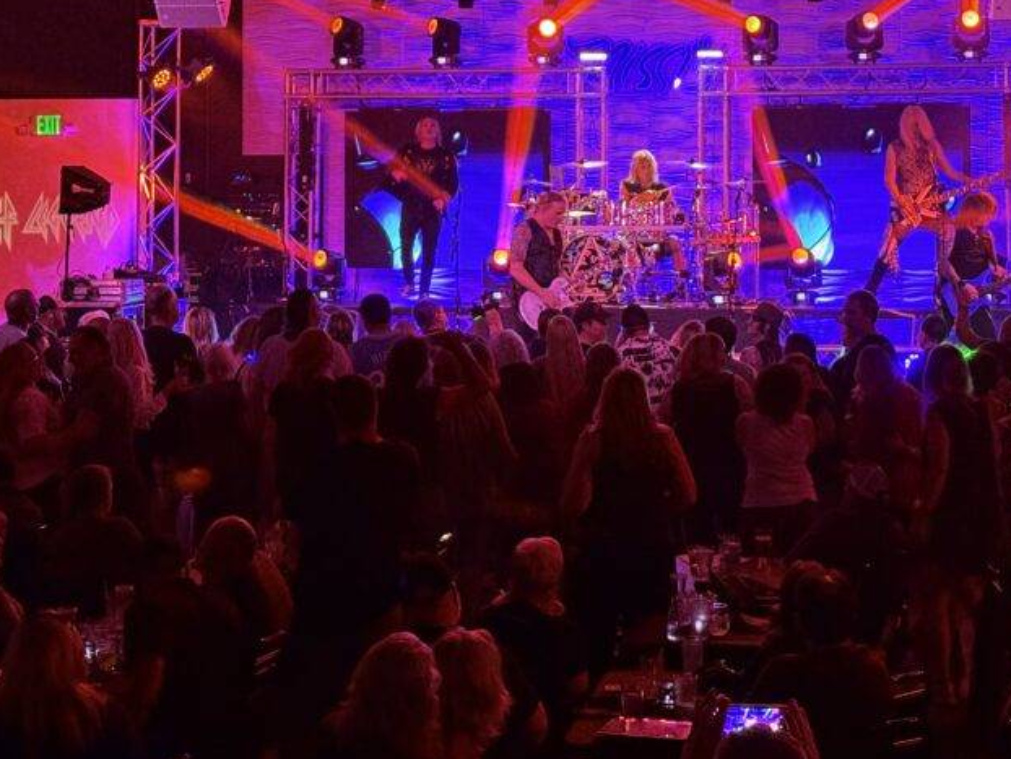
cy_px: 141
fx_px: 2308
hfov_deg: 24.7
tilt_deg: +1.7
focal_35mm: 79
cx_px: 590
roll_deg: -0.2
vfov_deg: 18.5
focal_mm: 6.76
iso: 400
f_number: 1.78
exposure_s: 1/40
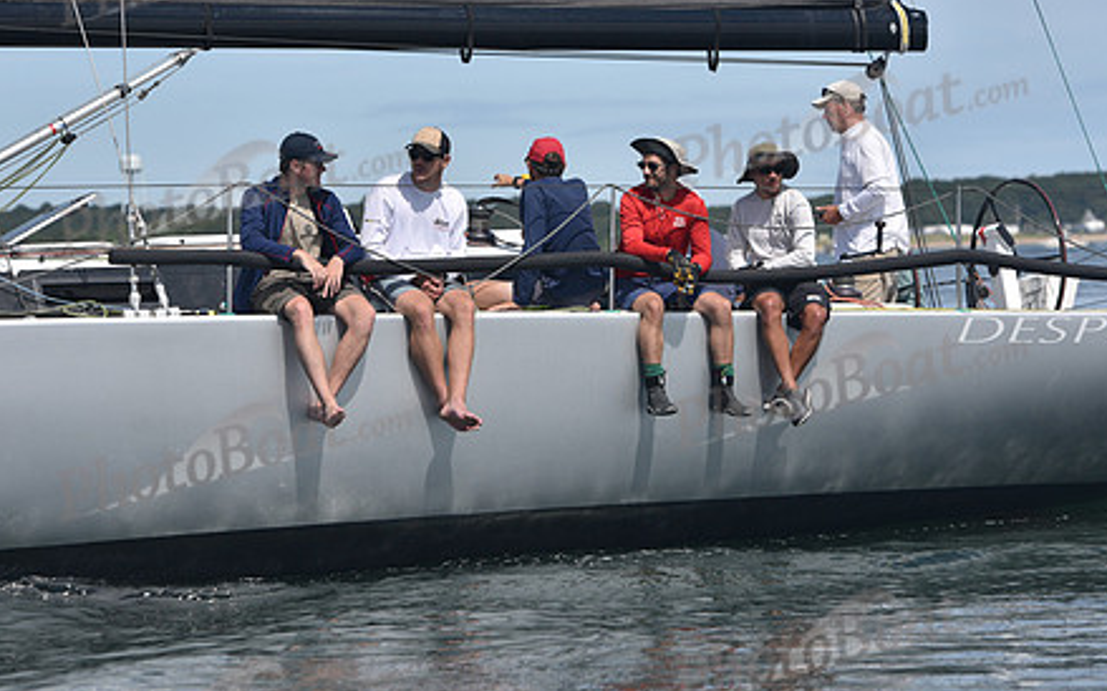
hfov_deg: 11.5
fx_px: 5489
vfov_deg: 7.2
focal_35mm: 182
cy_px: 289
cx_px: 545
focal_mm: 135
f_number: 5
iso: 250
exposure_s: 1/1250
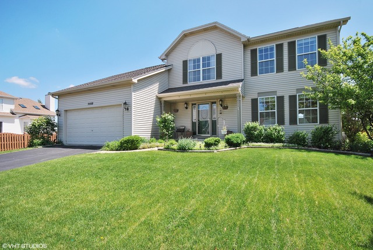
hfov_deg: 89.9
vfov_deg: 67.5
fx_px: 187
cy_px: 125
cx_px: 186
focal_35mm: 18
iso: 200
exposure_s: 1/320
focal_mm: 12
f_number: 9
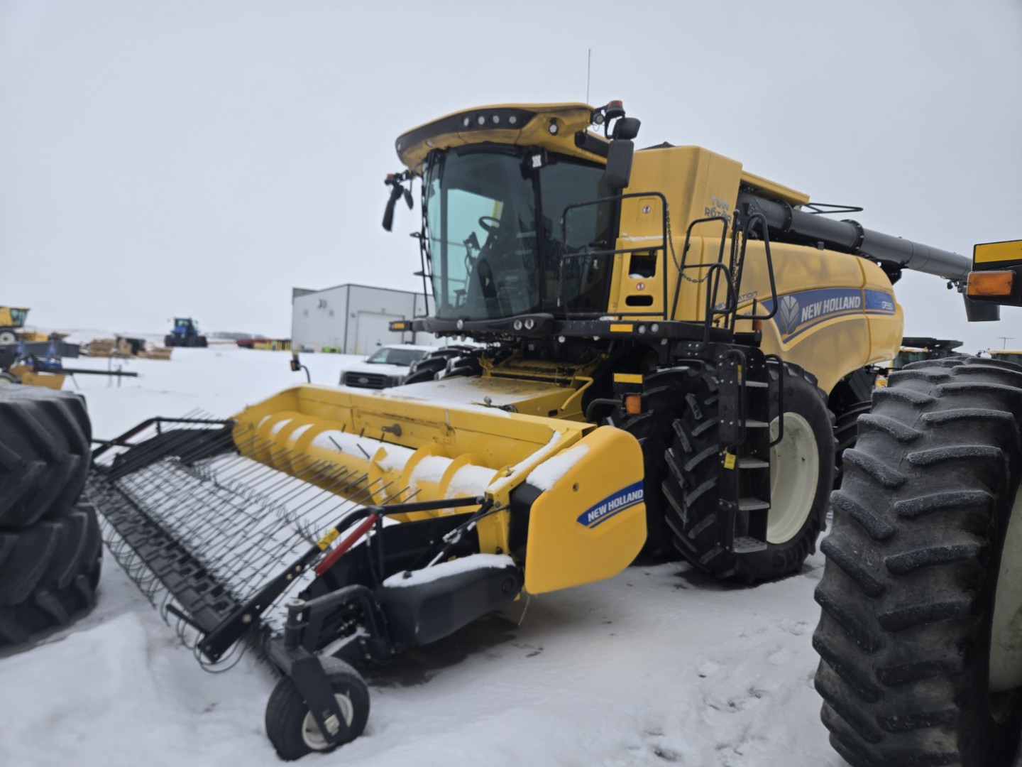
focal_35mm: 23
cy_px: 384
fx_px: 679
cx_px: 511
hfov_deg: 73.9
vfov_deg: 58.9
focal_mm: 5.4
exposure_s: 1/1614
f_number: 1.8
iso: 25
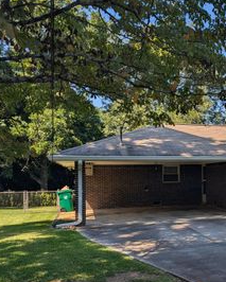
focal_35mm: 44
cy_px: 171
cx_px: 255
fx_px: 368
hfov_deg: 30.3
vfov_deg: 41.8
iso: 46
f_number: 1.85
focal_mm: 6.81
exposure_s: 1/1179
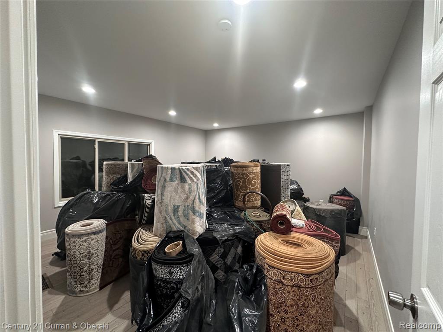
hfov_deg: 102.1
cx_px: 222
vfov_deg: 85.7
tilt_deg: -2.1
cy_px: 166
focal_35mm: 14
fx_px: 179
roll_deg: -0.9
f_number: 2.2
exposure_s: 1/60
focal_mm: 2.22
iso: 250
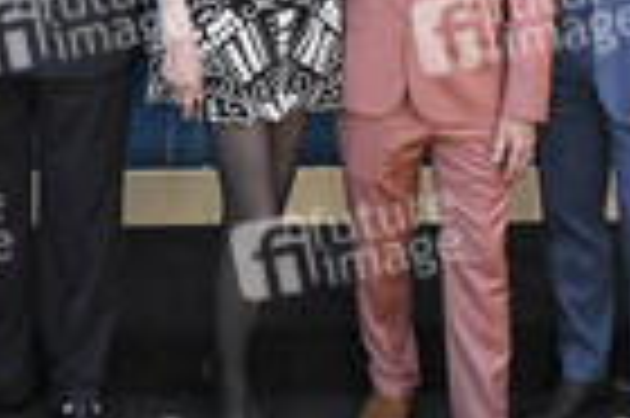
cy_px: -90
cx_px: -43
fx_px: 1975
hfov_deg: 17.6
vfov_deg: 11.8
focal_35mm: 113
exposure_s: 1/320
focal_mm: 35
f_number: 7.1
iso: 800
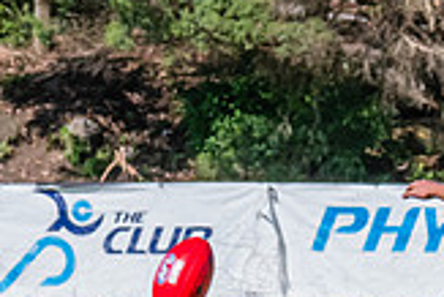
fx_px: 15479
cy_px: 332
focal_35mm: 1254
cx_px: -275
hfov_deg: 1.6
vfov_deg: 1.1
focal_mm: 290
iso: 1600
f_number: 18
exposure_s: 1/1250
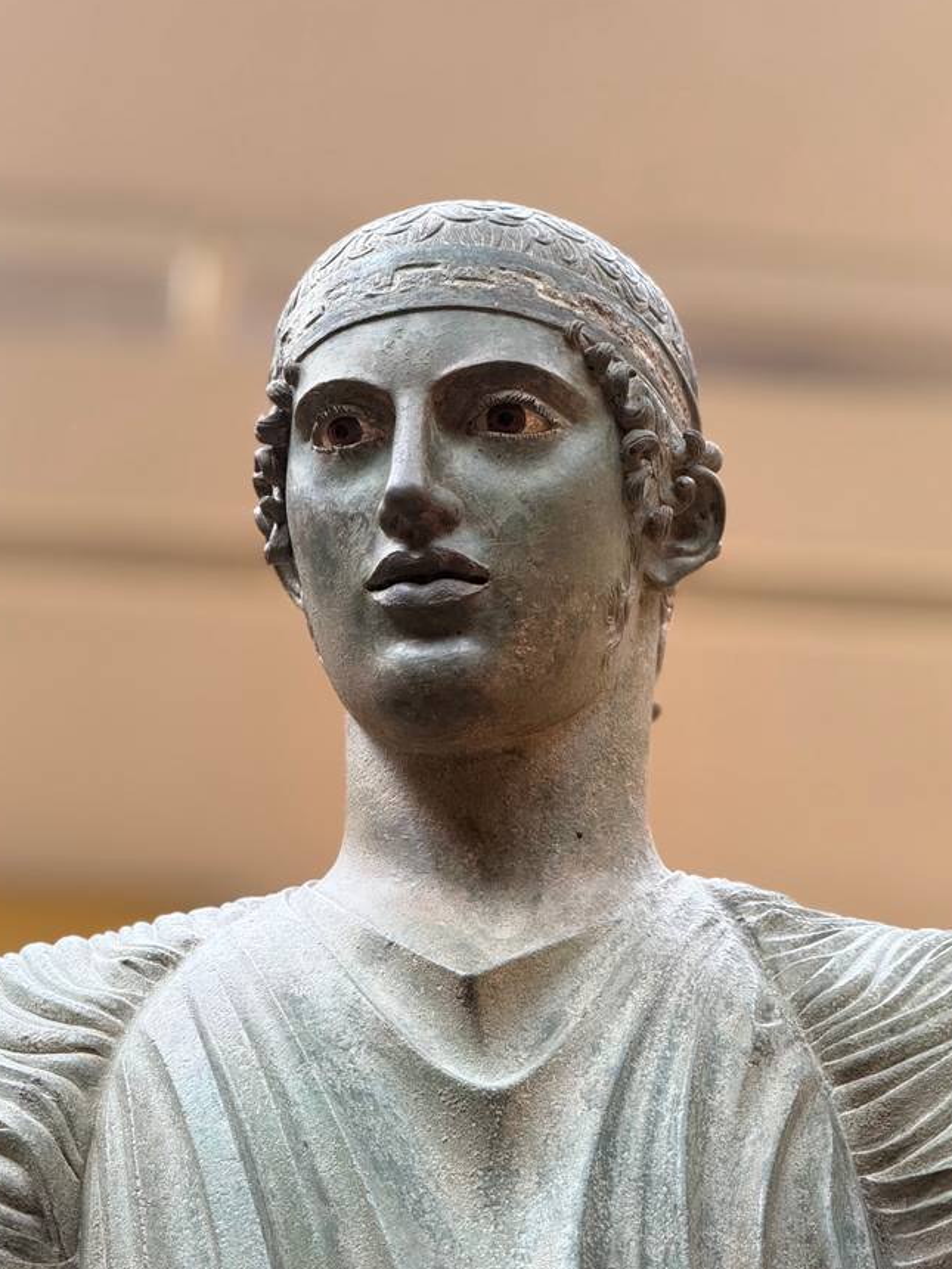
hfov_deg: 11.1
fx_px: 4914
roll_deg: -1.1
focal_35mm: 134
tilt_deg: +23.9
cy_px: 665
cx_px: 466
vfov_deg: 14.7
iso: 250
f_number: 2.8
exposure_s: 1/100
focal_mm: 15.66
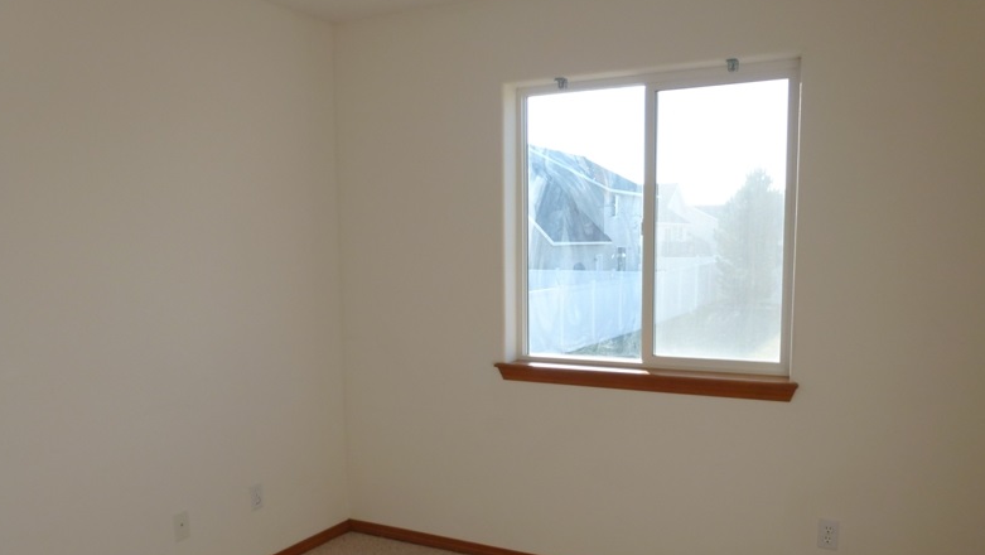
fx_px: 758
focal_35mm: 29
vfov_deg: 39.8
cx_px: 493
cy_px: 359
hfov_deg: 66.0
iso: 100
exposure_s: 1/250
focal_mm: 4.7
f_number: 3.4
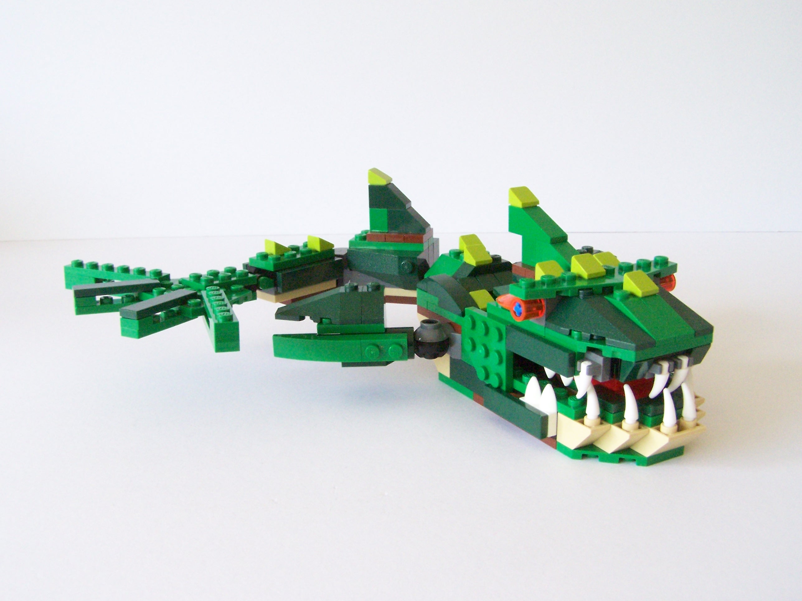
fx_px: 880
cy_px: 300
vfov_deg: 37.7
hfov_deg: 49.0
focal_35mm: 38
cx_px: 401
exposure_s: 1/60
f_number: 5
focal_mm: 6.3
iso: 400
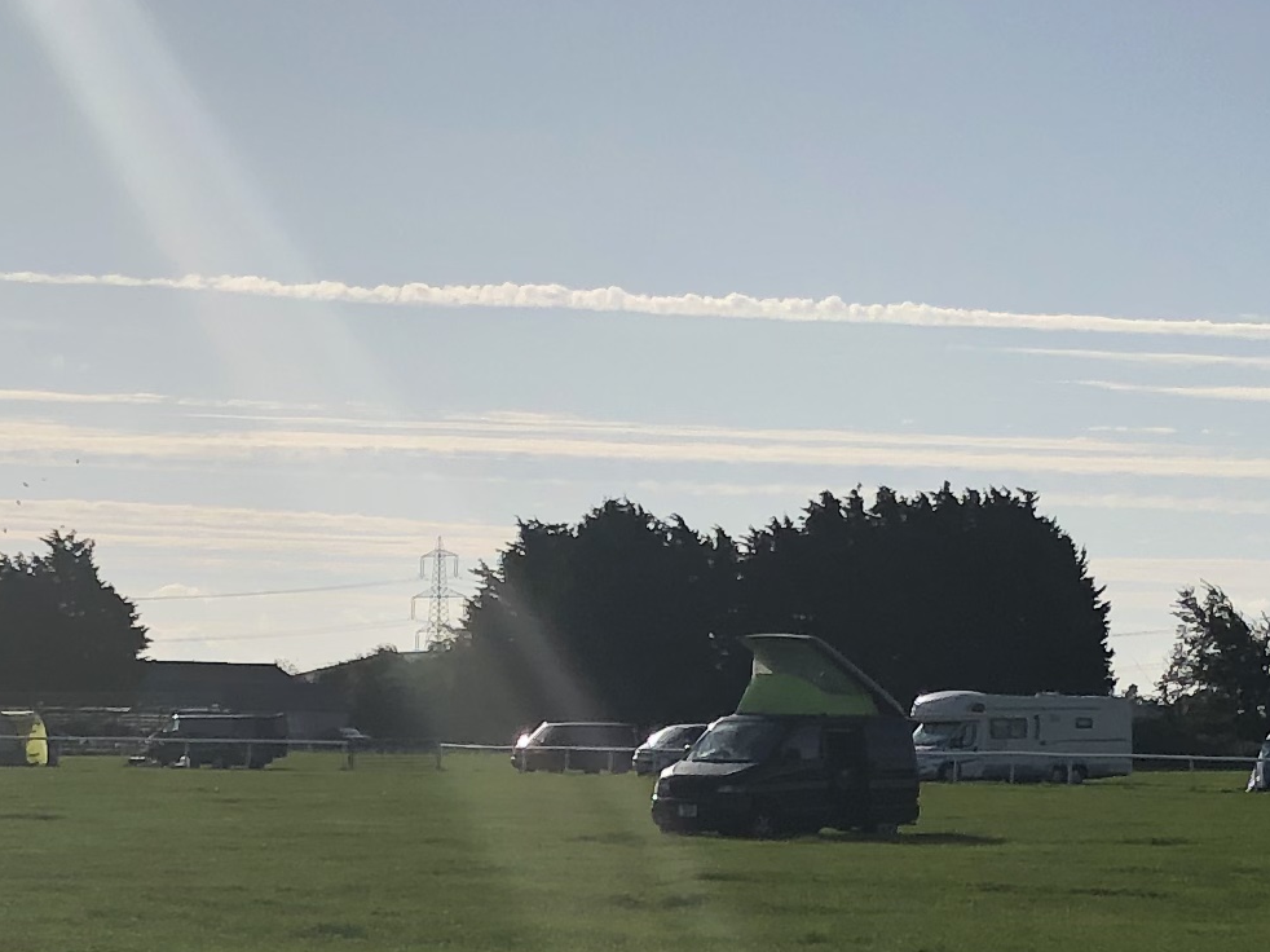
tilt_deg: -1.9
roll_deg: -0.6
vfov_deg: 12.8
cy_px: 788
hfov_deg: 17.1
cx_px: 614
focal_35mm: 115
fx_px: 4218
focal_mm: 3.99
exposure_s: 1/8130
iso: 25
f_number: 1.8
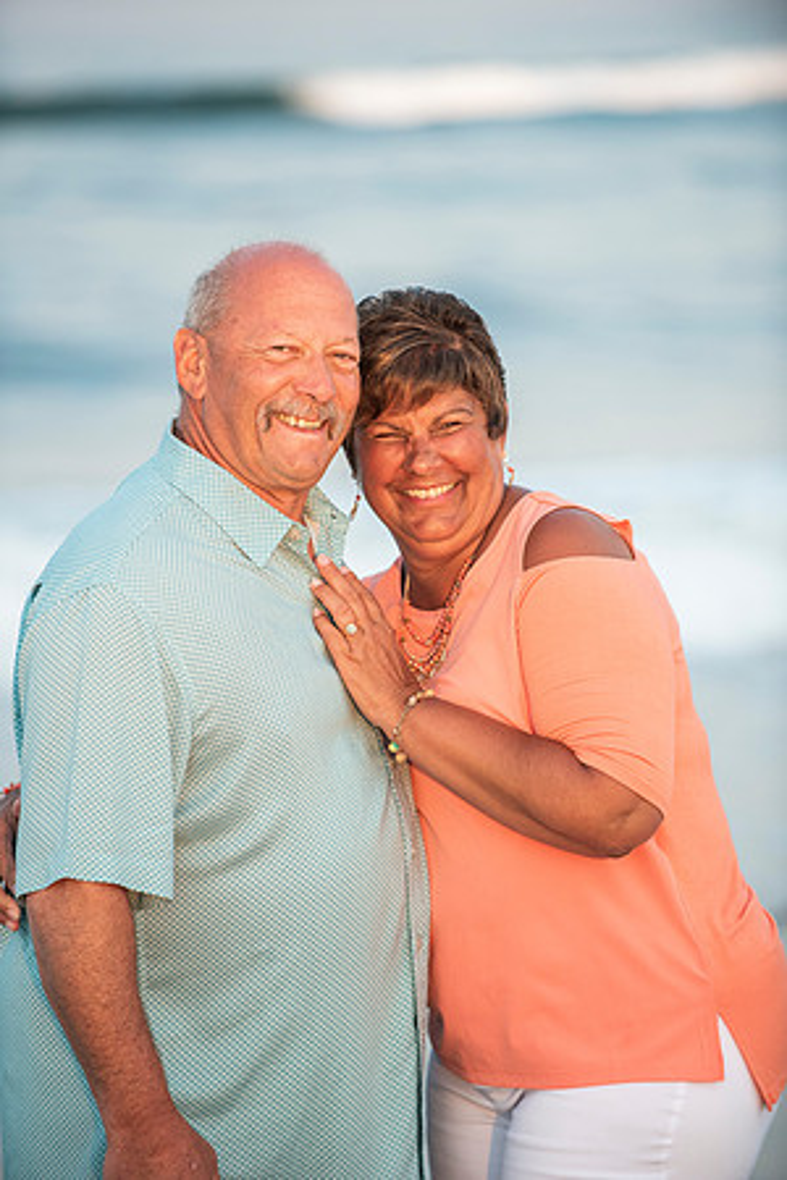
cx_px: 394
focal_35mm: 190
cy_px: 590
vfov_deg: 10.8
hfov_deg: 7.2
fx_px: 6230
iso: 800
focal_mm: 190
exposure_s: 1/1250
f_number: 3.5
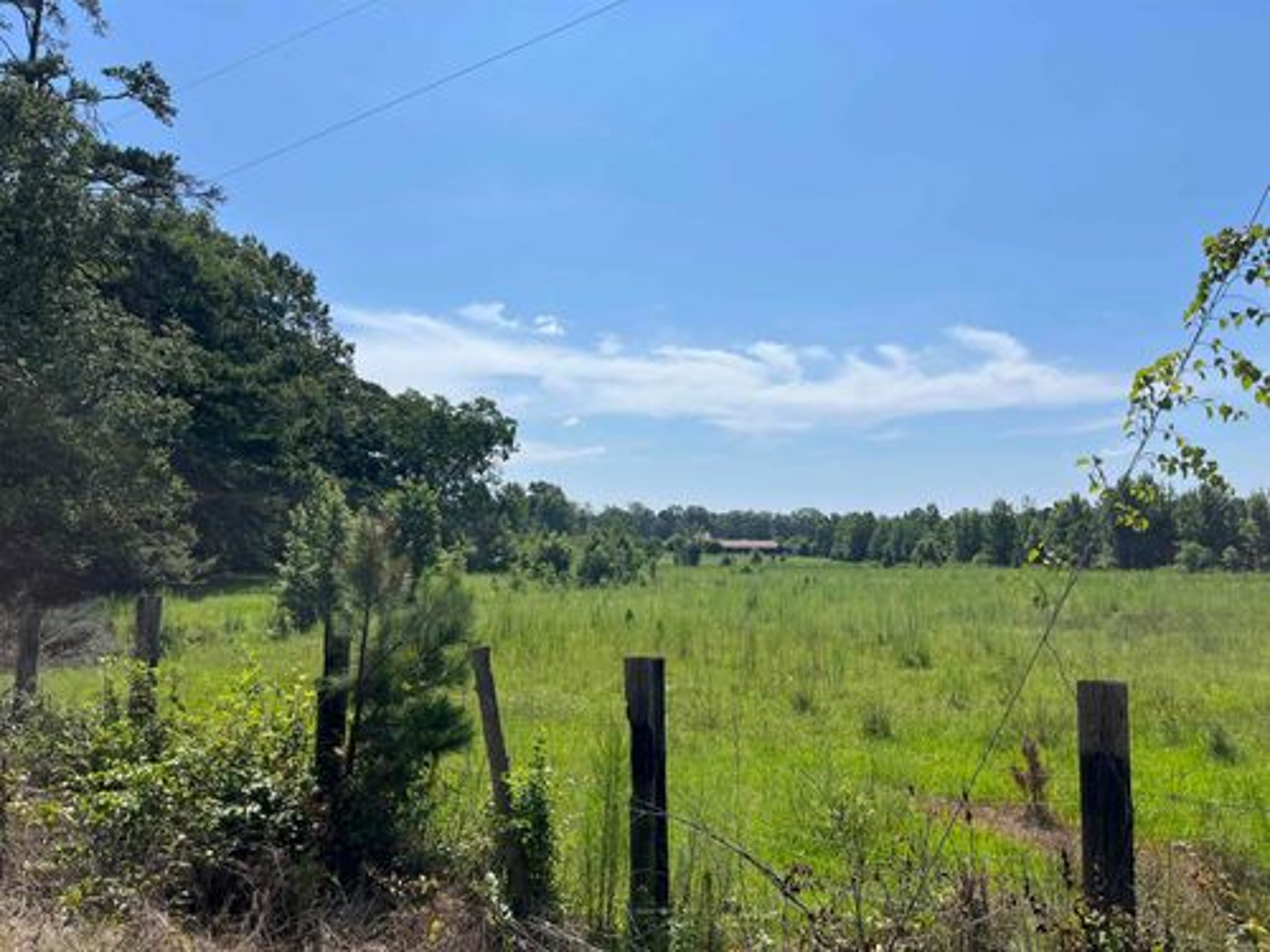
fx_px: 954
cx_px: 635
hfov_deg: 67.3
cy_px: 476
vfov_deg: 53.1
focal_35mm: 26
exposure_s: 1/6494
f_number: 1.6
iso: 50
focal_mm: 5.1
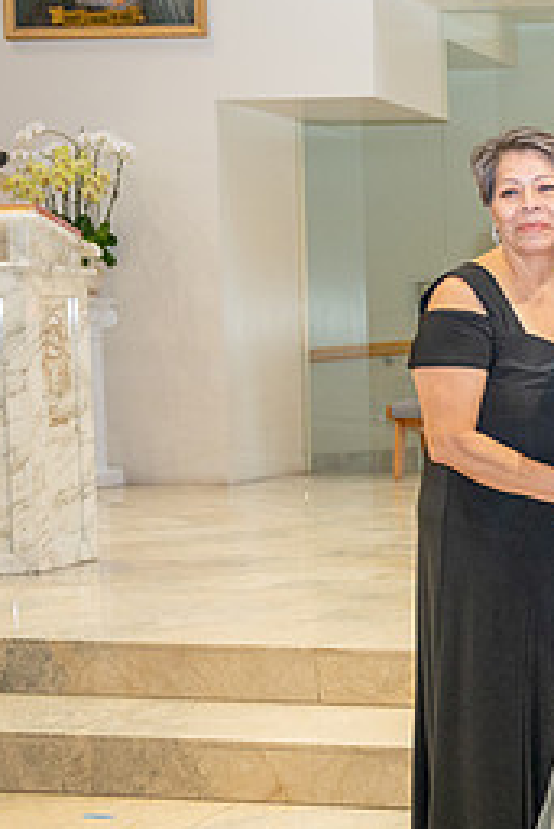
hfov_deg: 15.5
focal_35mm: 82
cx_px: 803
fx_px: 1890
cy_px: 543
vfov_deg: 24.6
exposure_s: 1/80
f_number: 4
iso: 2500
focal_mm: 33
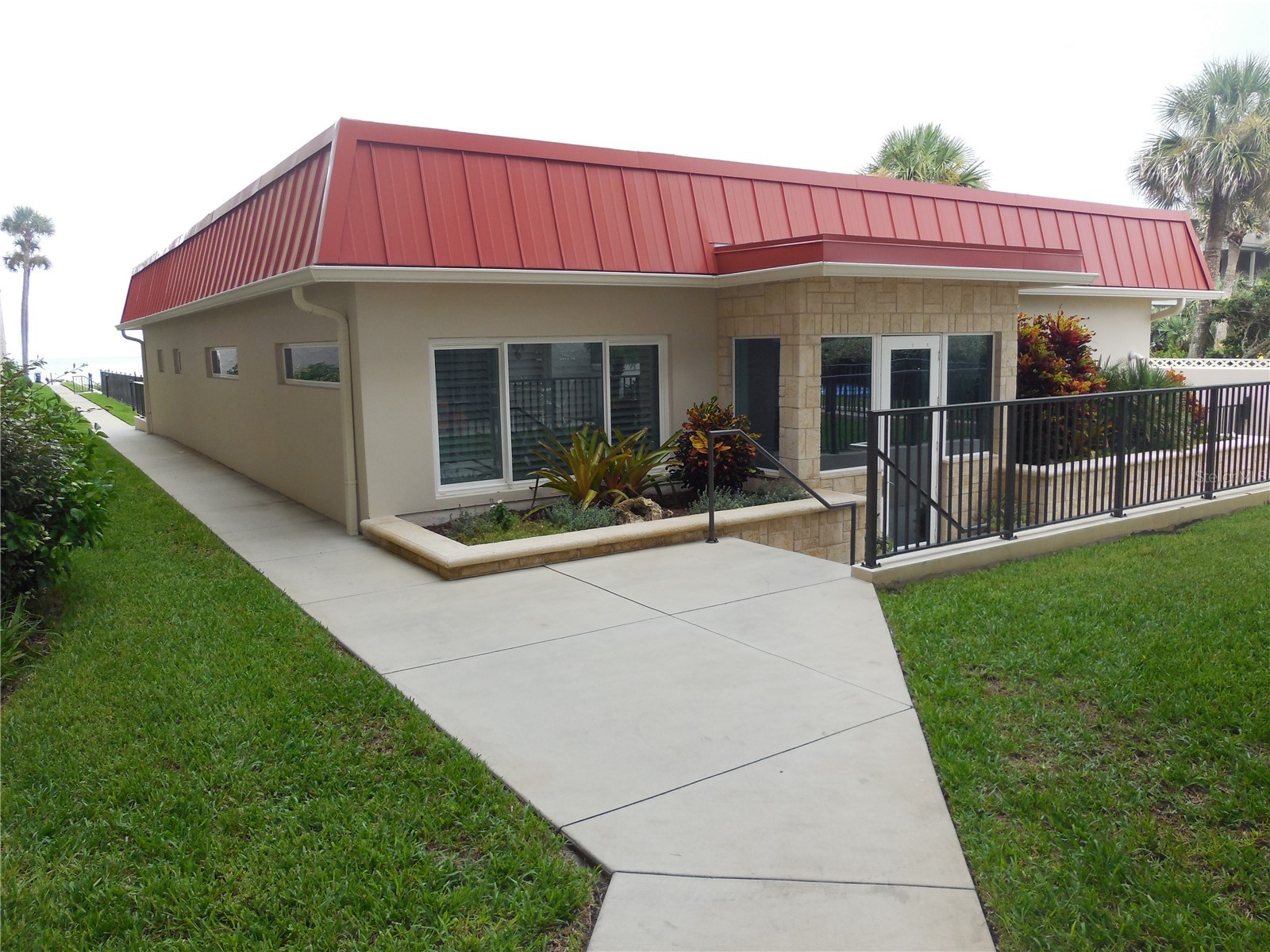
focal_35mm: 25
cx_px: 635
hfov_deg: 69.4
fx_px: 917
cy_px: 476
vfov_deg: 54.9
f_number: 3.1
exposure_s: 1/250
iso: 125
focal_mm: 4.5
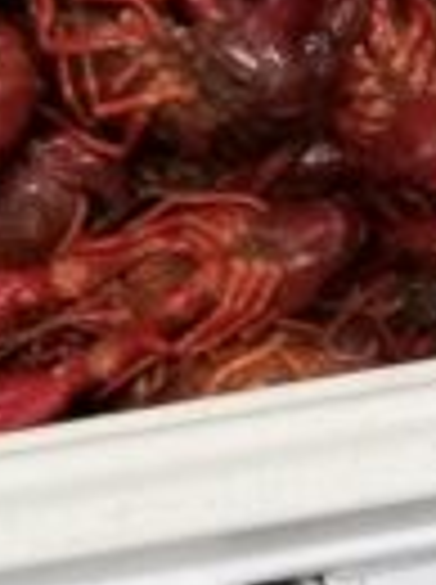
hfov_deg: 7.2
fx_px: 3454
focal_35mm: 205
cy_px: -544
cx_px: 144
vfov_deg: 9.1
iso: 64
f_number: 1.7
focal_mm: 4.25
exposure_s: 1/60
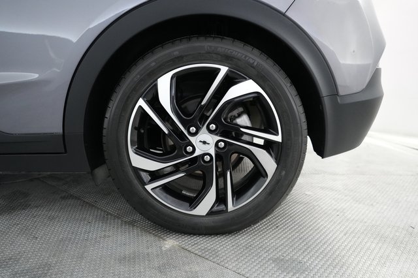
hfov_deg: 69.4
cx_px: 209
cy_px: 139
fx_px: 302
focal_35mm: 26
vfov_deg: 49.5
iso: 5000
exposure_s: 1/160
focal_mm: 26
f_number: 2.8
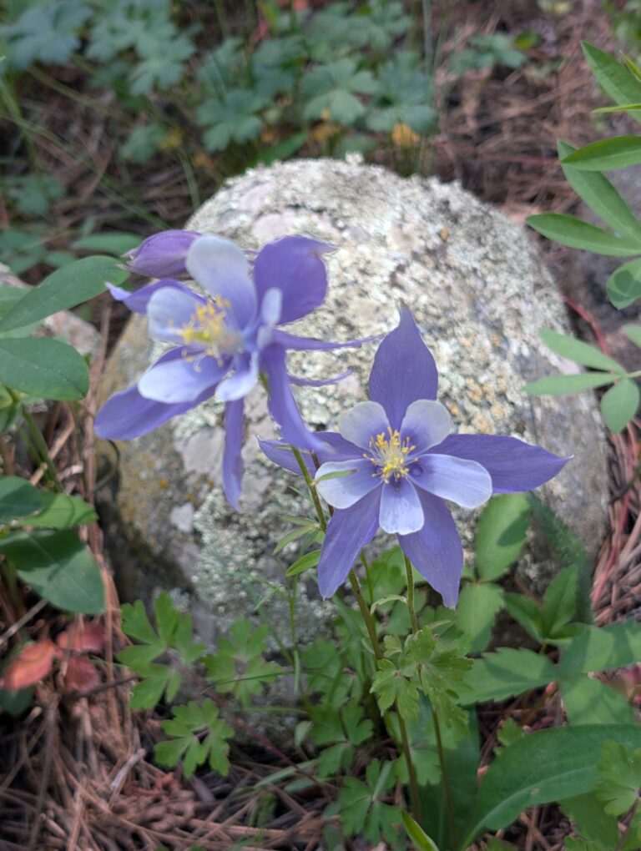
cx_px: 320
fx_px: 1207
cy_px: 426
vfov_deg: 38.9
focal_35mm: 49
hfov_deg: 29.7
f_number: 1.68
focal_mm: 6.9
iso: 21
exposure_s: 1/179
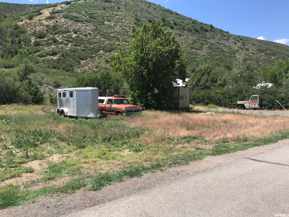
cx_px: 144
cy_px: 108
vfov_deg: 49.7
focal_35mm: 28
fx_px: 234
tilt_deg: -3.2
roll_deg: +2.8
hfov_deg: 63.4
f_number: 1.8
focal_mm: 3.99
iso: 20
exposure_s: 1/1880
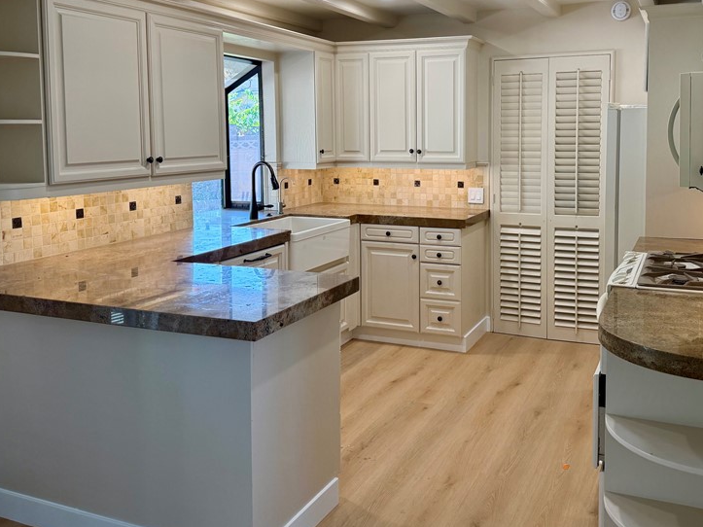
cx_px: 408
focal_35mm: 34
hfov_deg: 53.7
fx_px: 690
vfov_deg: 41.3
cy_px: 179
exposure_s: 1/237
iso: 160
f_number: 1.78
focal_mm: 6.76
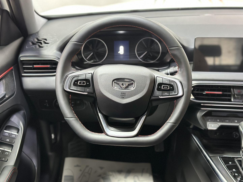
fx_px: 337
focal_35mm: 48
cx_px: 122
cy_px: 91
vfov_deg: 30.3
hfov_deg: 39.7
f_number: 1.78
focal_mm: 6.86
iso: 640
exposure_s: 1/33
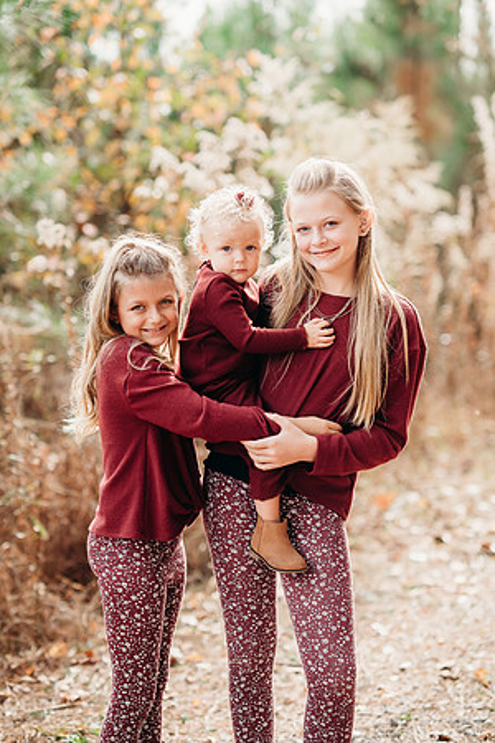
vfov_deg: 23.9
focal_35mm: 85
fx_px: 1753
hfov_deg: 16.1
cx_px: 248
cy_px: 372
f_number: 2.2
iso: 100
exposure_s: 1/640
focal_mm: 85
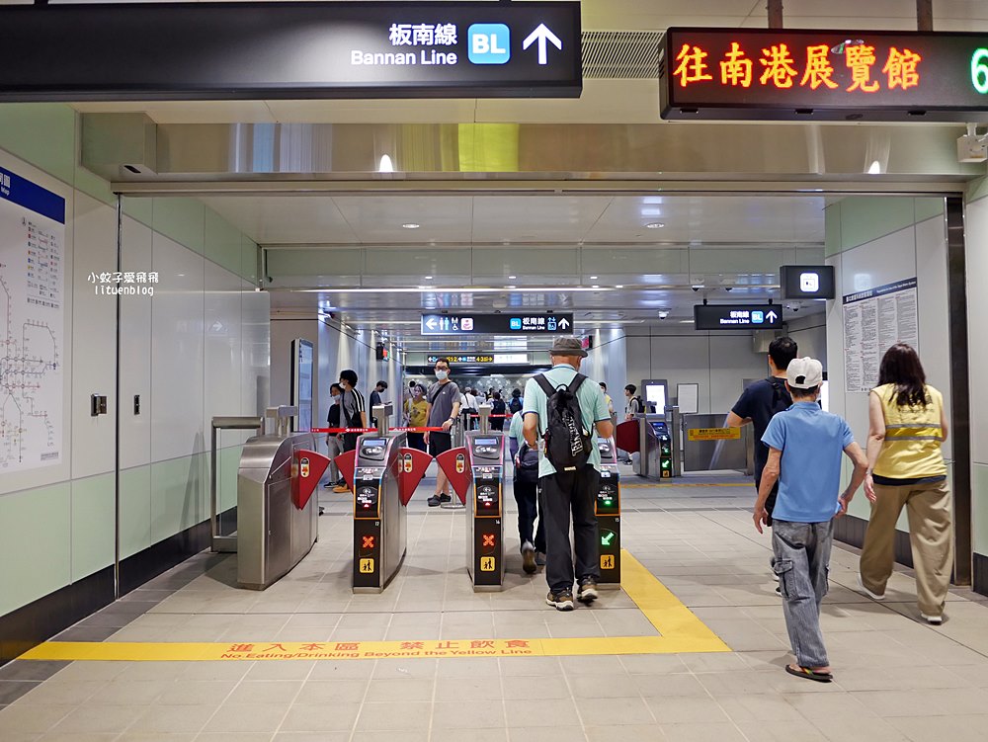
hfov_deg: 63.4
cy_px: 371
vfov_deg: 49.8
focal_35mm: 28
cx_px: 494
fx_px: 800
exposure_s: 1/60
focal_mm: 14
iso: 640
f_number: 2.5
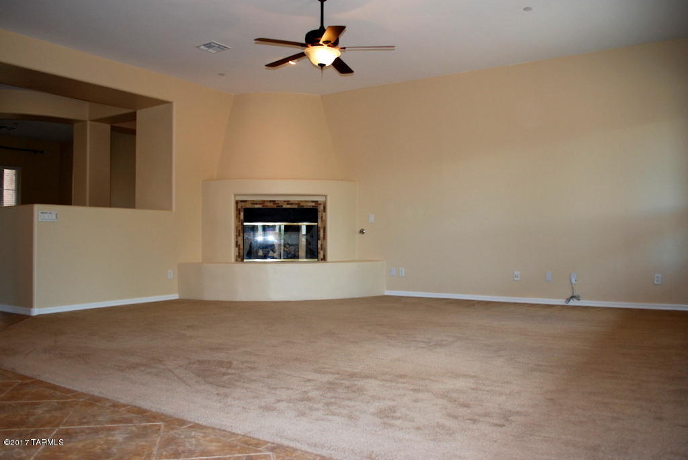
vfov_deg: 48.0
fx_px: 517
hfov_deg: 67.3
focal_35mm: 27
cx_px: 344
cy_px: 230
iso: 200
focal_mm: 18
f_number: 3.5
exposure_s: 1/60
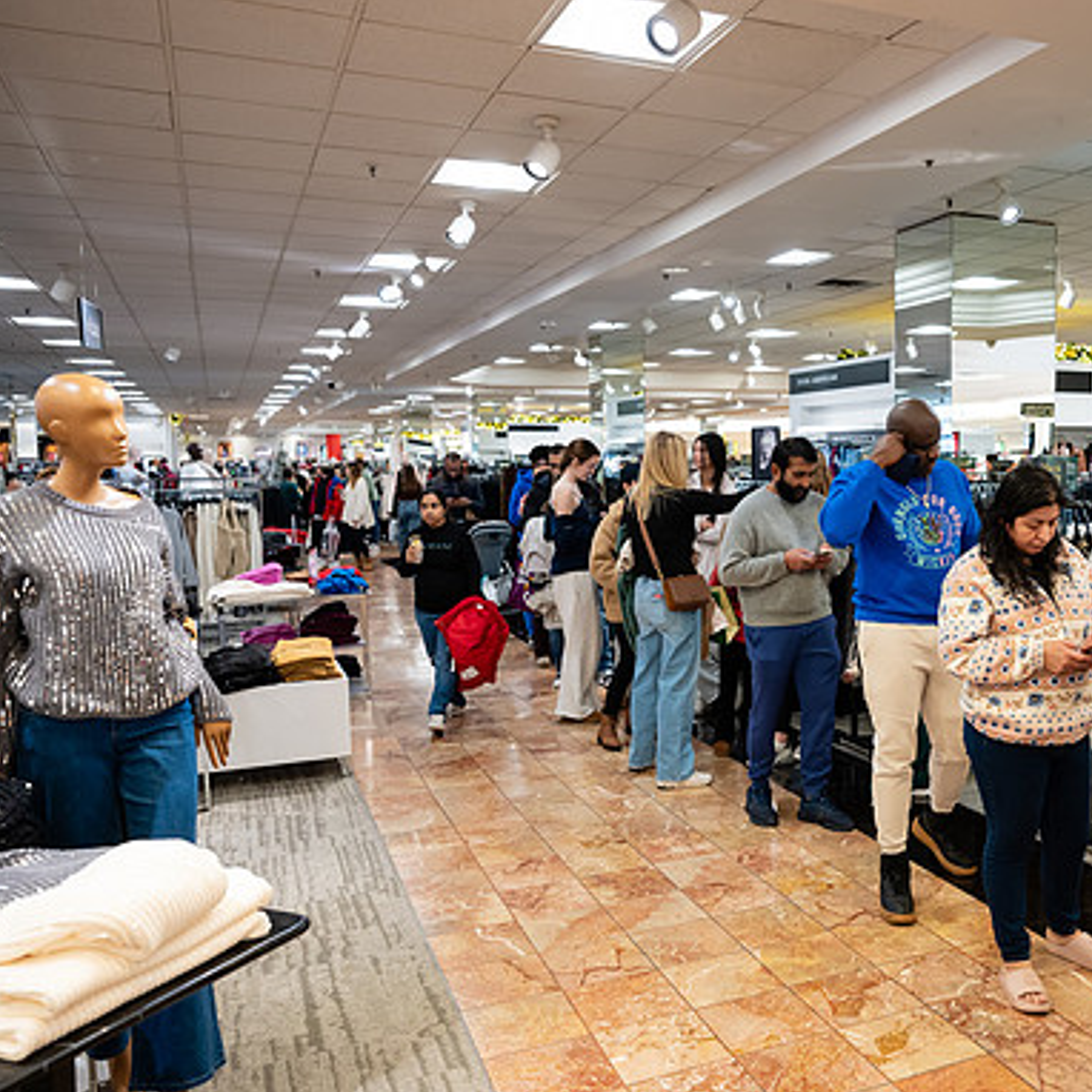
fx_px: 1142
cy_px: 550
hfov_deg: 49.4
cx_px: 795
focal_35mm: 32
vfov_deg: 51.1
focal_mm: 24
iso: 1000
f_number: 3.2
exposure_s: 1/125
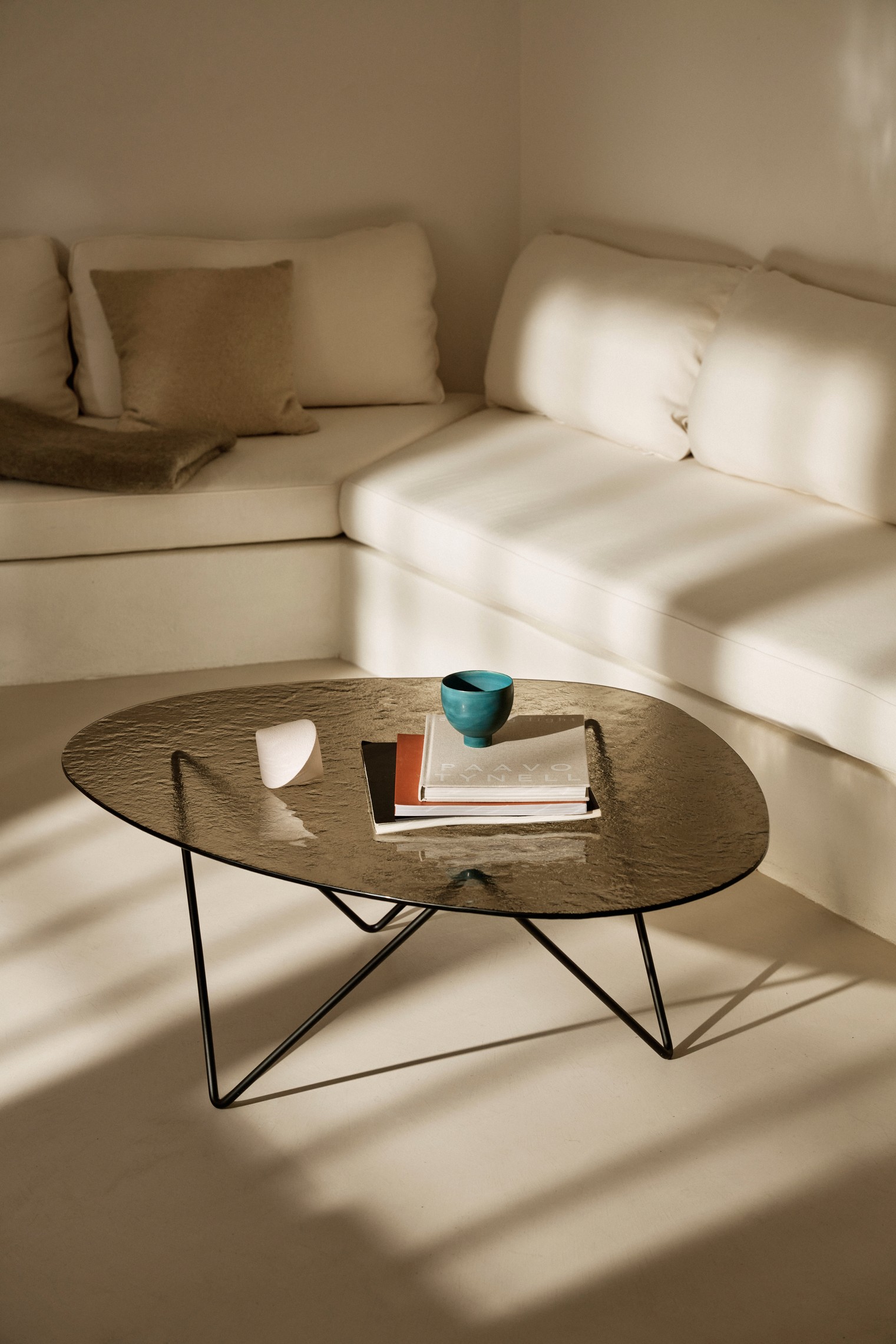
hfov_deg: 19.5
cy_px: 672
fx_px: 2613
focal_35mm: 70
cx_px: 448
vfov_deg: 28.8
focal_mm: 70
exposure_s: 1/50
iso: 320
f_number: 5.6
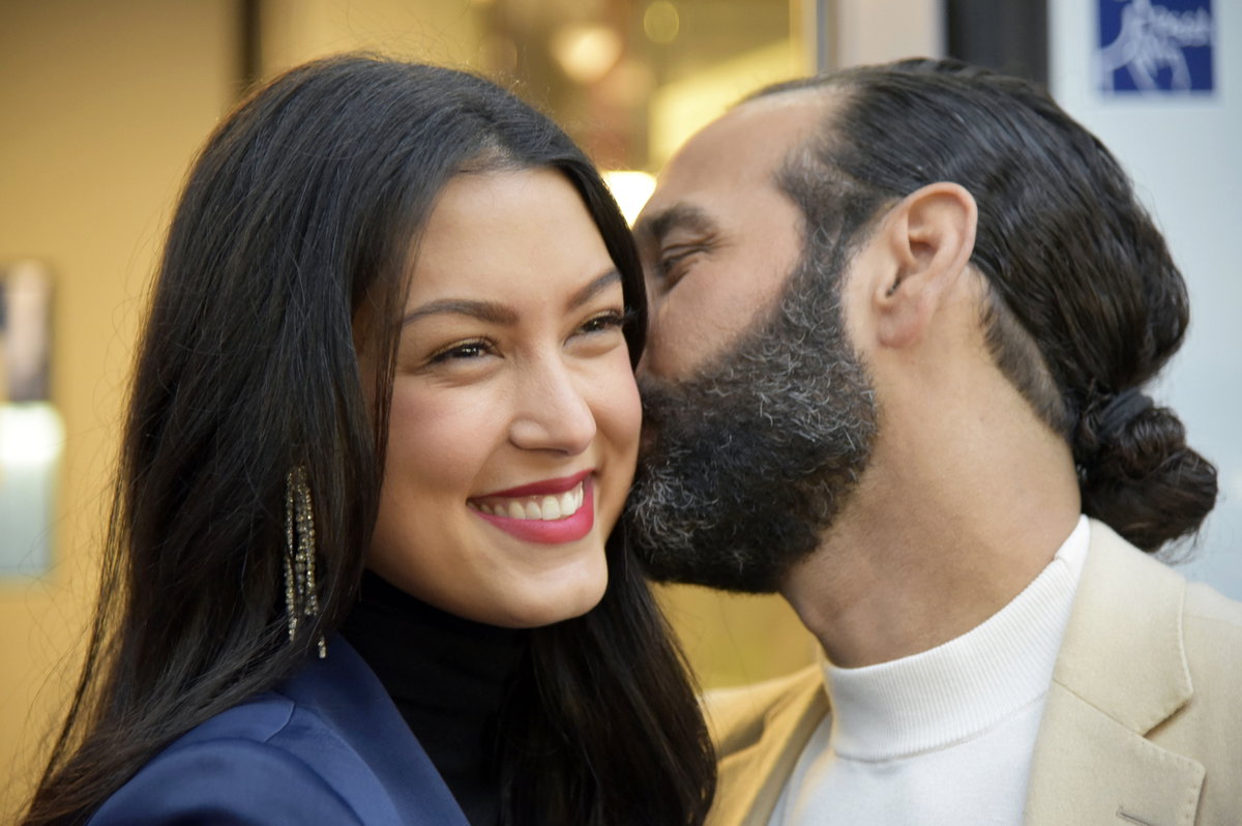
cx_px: 621
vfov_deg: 13.0
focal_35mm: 105
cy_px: 413
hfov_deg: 19.5
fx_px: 3619
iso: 2800
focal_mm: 105
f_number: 4
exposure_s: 1/60
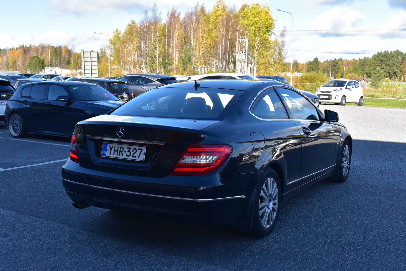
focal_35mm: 40
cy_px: 136
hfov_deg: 47.9
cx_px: 203
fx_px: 457
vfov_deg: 33.0
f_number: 11
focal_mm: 27
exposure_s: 1/350
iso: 400
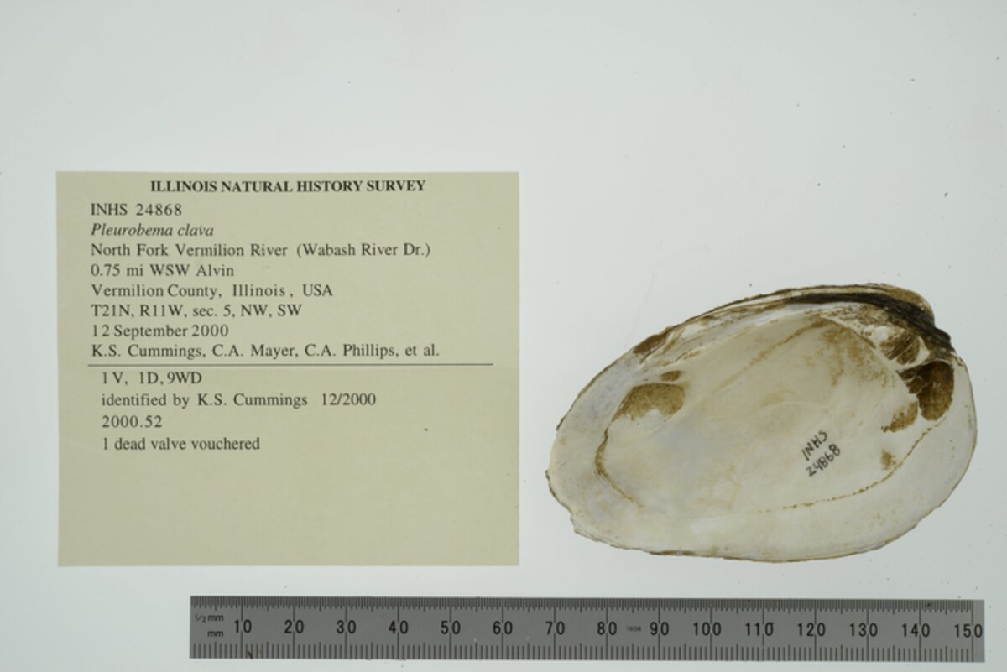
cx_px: 504
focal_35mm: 60
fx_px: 1679
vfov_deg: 22.6
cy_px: 336
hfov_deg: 33.4
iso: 100
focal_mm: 60
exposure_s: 1/13
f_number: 32
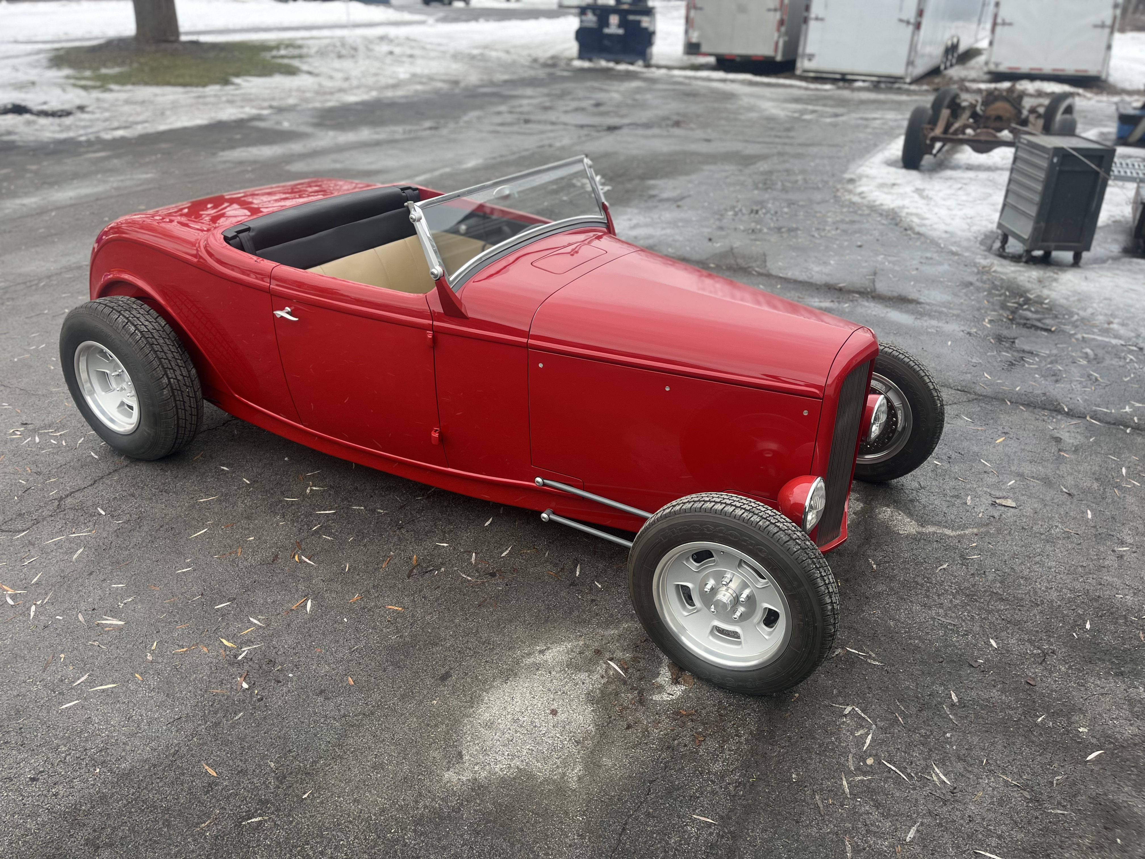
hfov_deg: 67.3
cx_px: 572
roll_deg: -1.9
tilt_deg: -26.5
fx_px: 860
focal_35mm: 26
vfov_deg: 53.1
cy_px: 430
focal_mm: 5.1
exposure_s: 1/121
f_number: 1.6
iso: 40
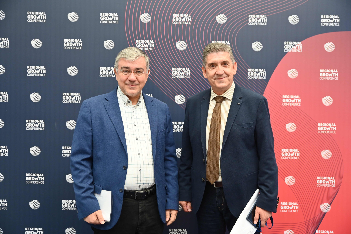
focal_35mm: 36
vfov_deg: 36.8
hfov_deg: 53.2
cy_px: 117
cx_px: 176
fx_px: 351
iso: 1600
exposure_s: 1/200
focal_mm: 36
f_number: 2.8
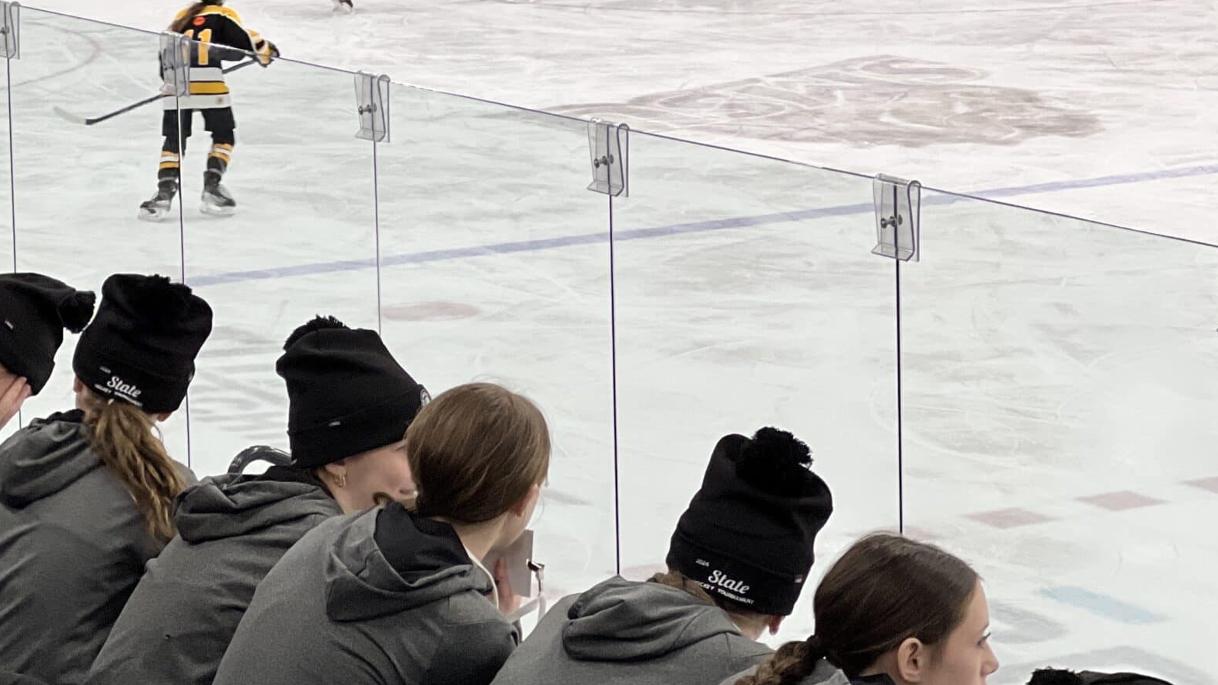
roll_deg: +2.1
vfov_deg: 8.8
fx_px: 4425
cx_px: 551
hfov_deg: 15.7
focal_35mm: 137
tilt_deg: -7.1
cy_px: 97
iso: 200
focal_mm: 9
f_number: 2.8
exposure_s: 1/120
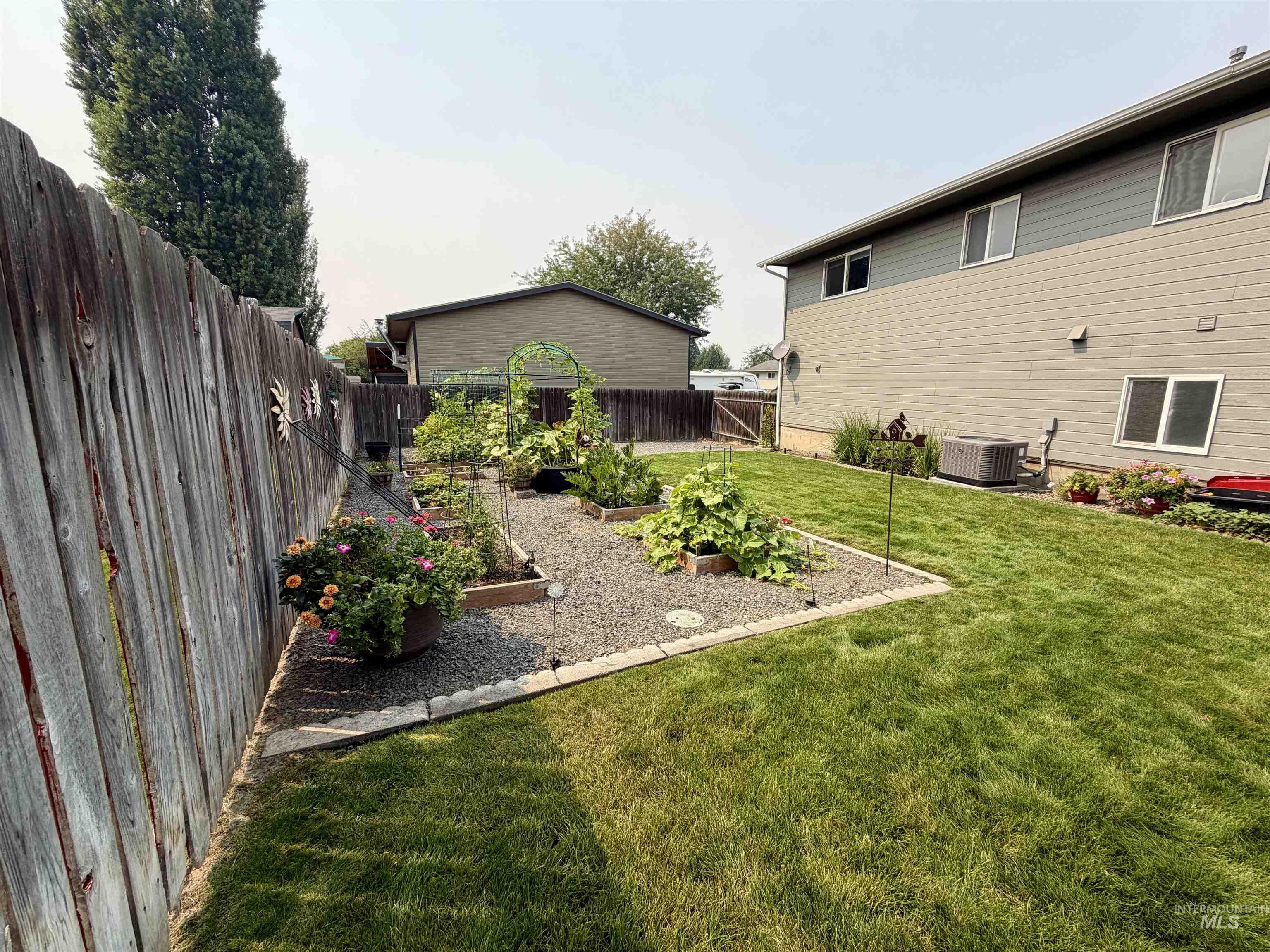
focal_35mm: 14
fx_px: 514
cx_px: 635
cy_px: 476
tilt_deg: -10.3
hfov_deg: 102.1
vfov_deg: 85.7
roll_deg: +0.2
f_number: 2.2
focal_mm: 2.22
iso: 25
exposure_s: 1/770
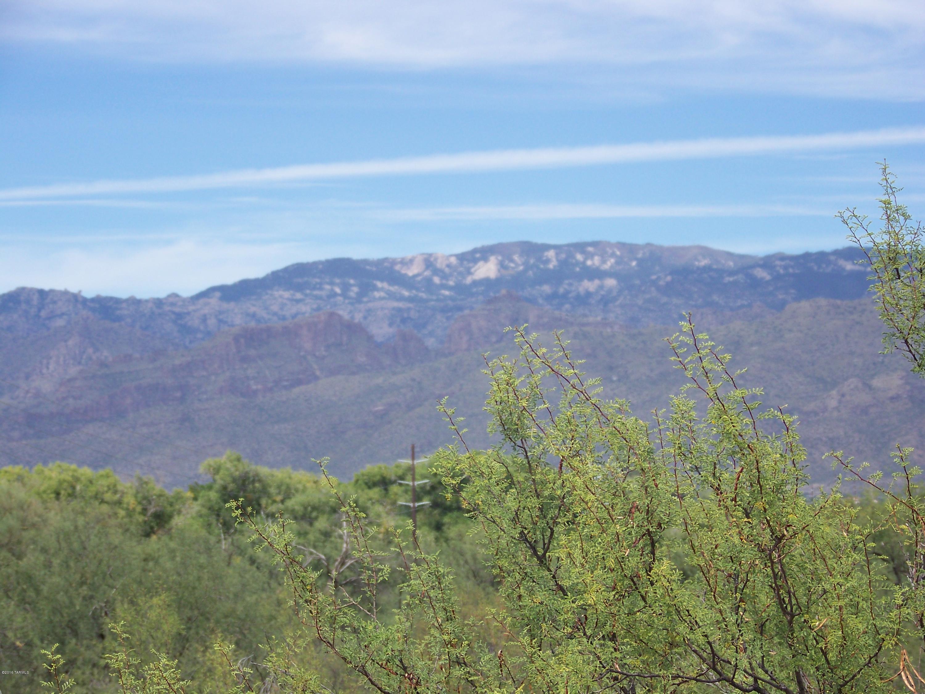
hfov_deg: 15.6
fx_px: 3367
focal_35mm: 126
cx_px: 462
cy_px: 347
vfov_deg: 11.8
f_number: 3.2
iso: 64
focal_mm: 21.1
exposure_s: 1/800
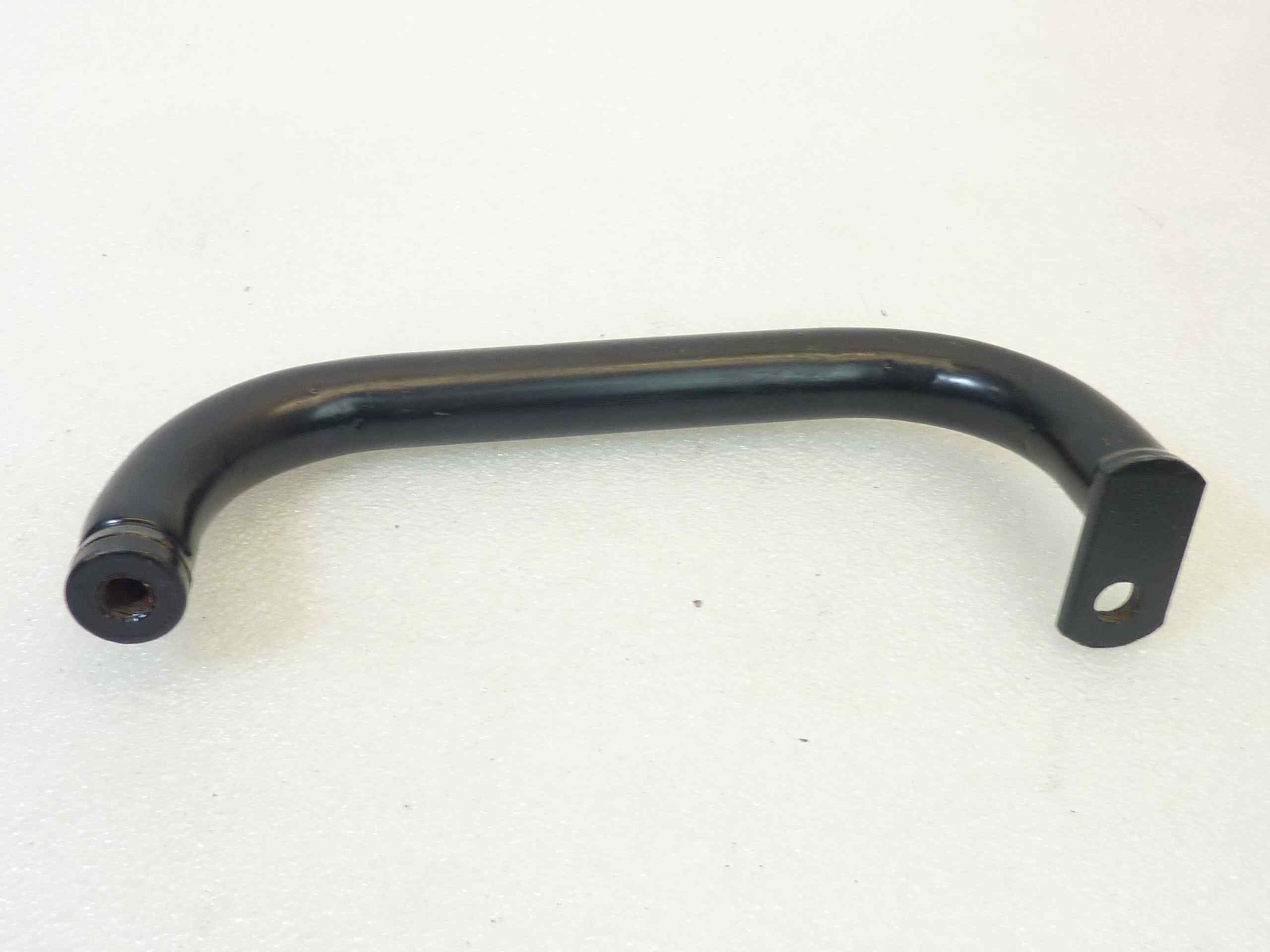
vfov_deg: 37.7
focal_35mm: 38
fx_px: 1394
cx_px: 635
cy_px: 476
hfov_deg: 49.0
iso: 80
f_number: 3.3
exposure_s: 1/25
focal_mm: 4.4
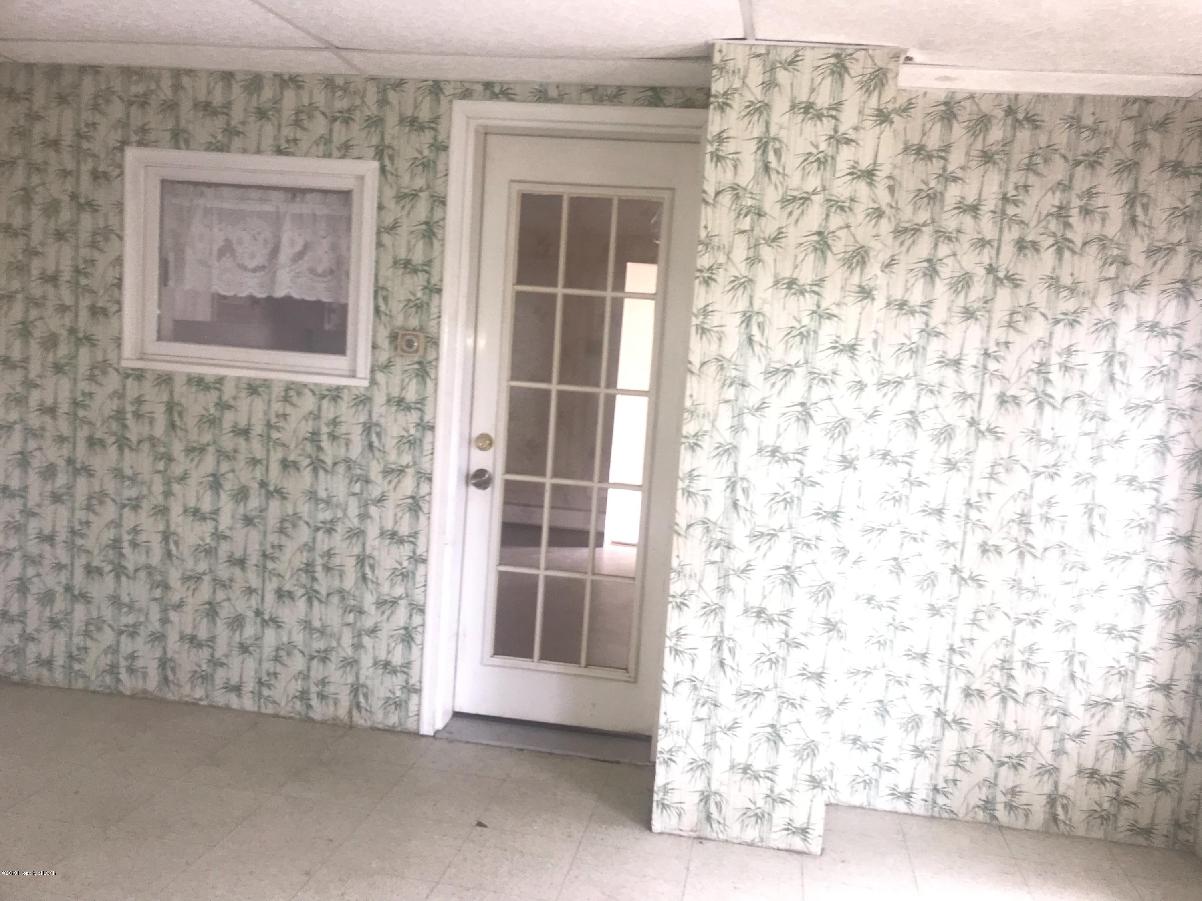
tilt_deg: -4.3
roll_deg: -4.1
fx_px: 972
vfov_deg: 49.7
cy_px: 450
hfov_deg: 63.4
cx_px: 601
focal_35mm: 28
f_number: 1.8
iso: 20
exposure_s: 1/42
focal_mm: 3.99
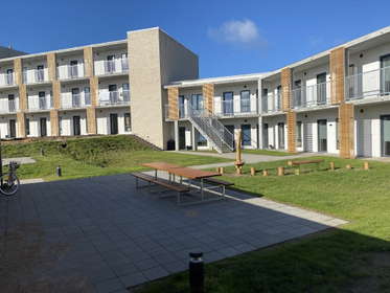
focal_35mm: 26
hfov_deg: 67.3
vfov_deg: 53.1
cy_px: 146
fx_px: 293
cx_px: 195
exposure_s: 1/3125
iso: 32
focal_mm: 4.25
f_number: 1.8
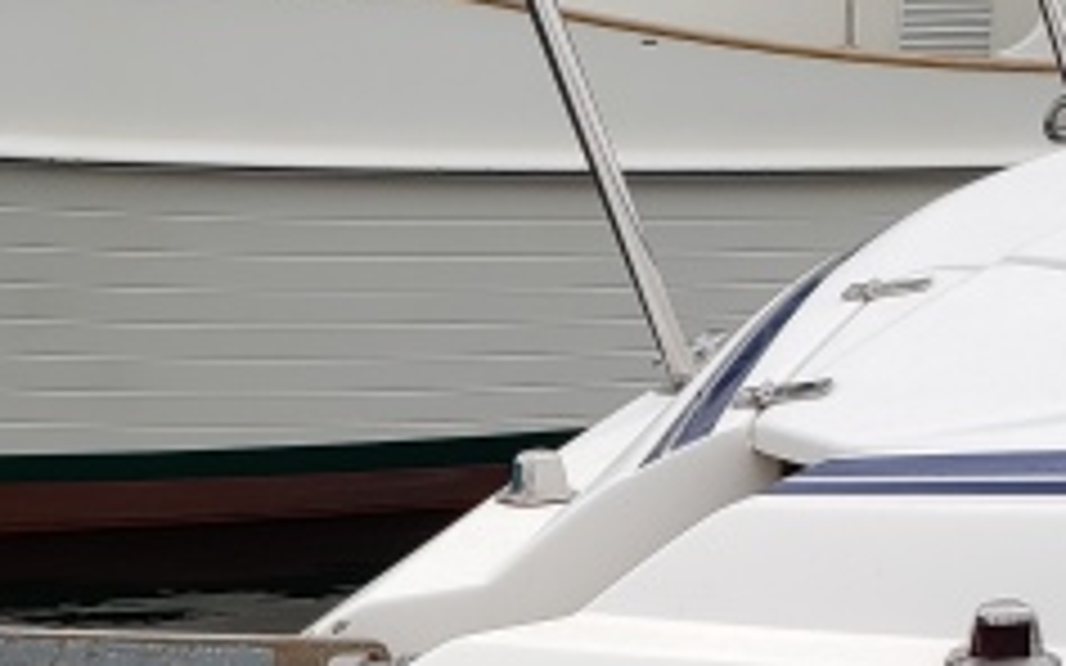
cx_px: 162
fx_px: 2701
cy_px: 824
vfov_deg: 13.6
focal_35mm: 93
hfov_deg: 21.9
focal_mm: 4.3
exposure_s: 1/1653
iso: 50
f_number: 2.4
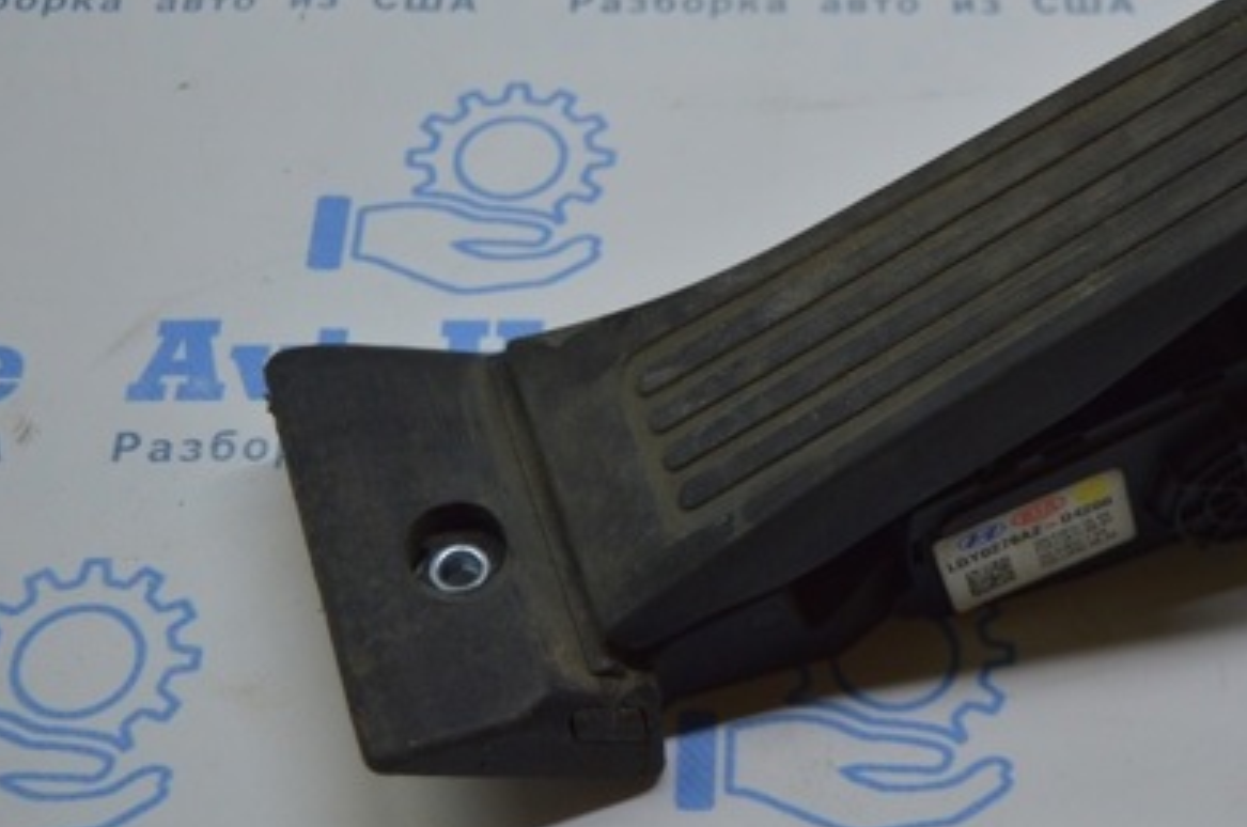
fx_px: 2559
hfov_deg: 27.0
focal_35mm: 74
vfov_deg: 18.4
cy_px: 367
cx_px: 942
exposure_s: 1/160
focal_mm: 30
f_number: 4.2
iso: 400
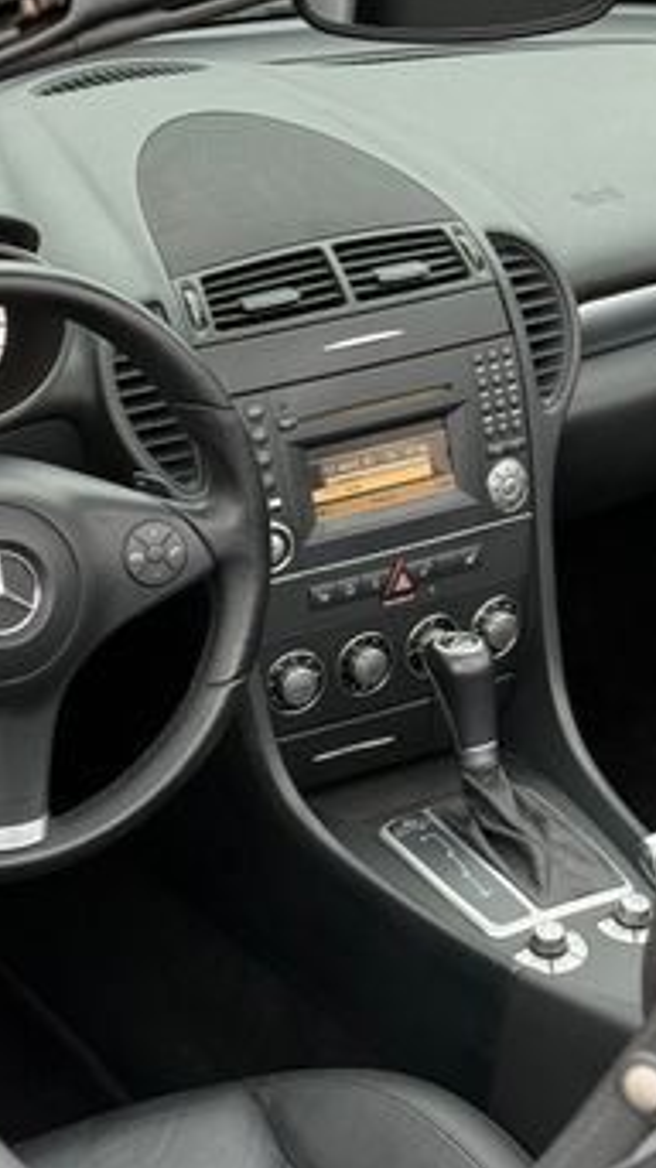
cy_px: 577
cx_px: 226
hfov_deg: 16.7
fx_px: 2230
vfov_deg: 29.4
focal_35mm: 72
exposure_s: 1/185
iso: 200
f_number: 1.78
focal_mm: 6.76
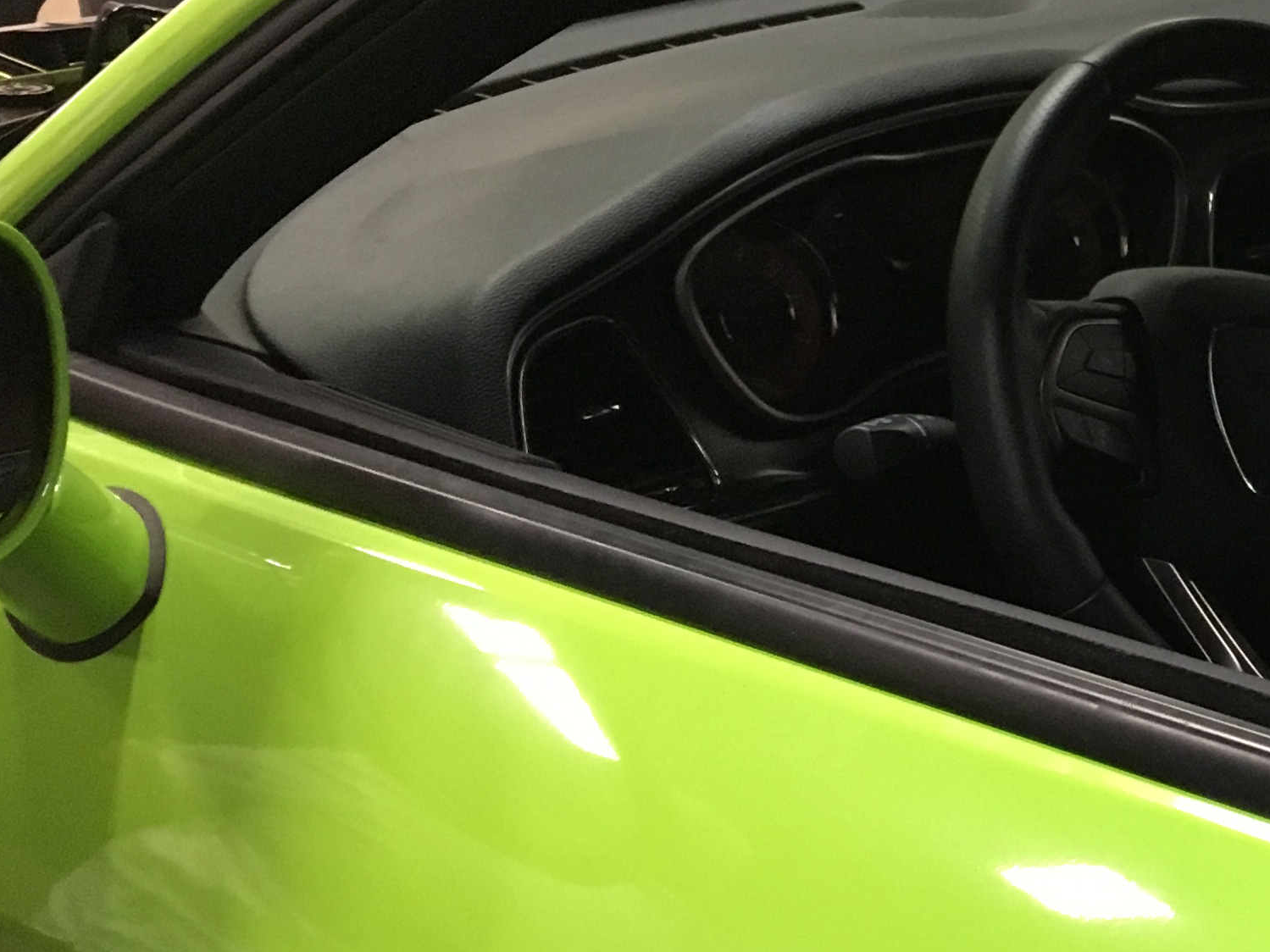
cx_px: 1590
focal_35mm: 78
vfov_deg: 18.8
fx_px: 2861
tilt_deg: -21.2
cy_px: 642
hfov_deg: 22.7
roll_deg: -0.8
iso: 160
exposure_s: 1/30
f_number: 2.2
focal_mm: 4.15
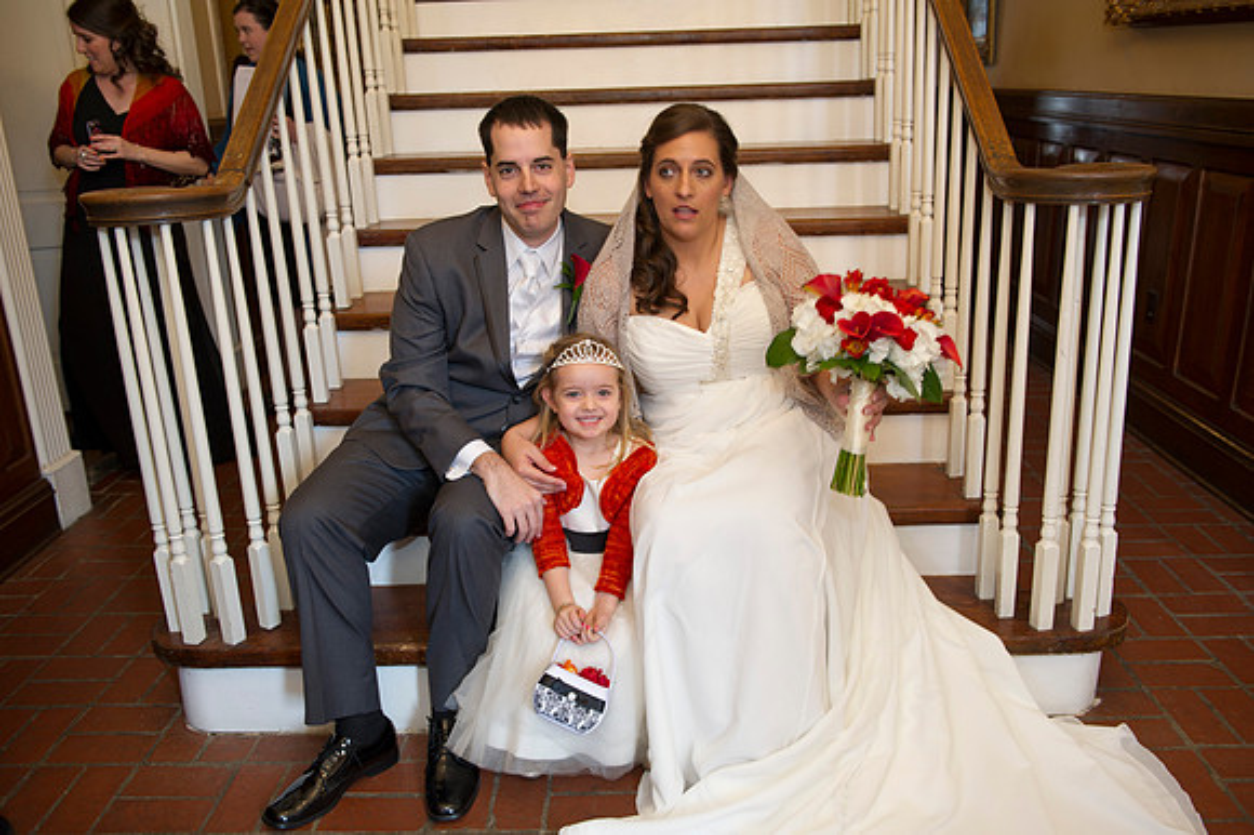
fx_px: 1079
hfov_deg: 60.3
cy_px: 418
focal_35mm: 31
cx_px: 627
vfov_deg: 42.3
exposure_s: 1/60
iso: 800
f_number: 4
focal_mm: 31
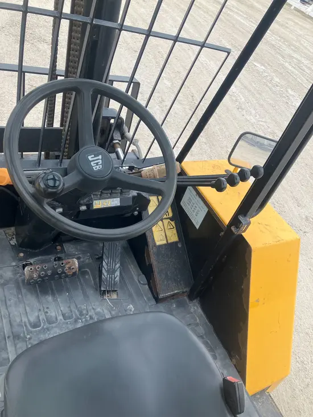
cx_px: 156
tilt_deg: -39.4
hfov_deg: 49.8
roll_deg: -24.6
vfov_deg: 63.4
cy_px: 208
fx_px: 337
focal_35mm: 28
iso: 32
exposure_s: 1/392
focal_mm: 3.99
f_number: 1.8
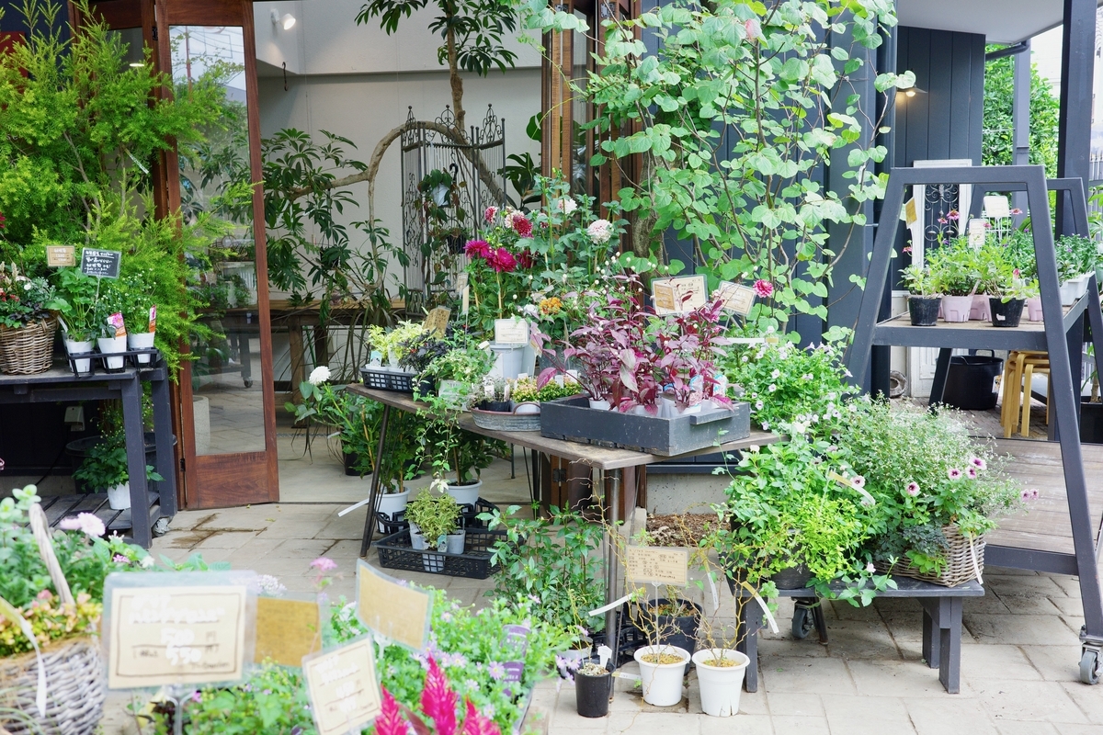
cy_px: 368
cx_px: 552
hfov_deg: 48.5
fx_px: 1225
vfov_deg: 33.4
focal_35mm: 40
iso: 250
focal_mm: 26
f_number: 5
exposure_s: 1/40
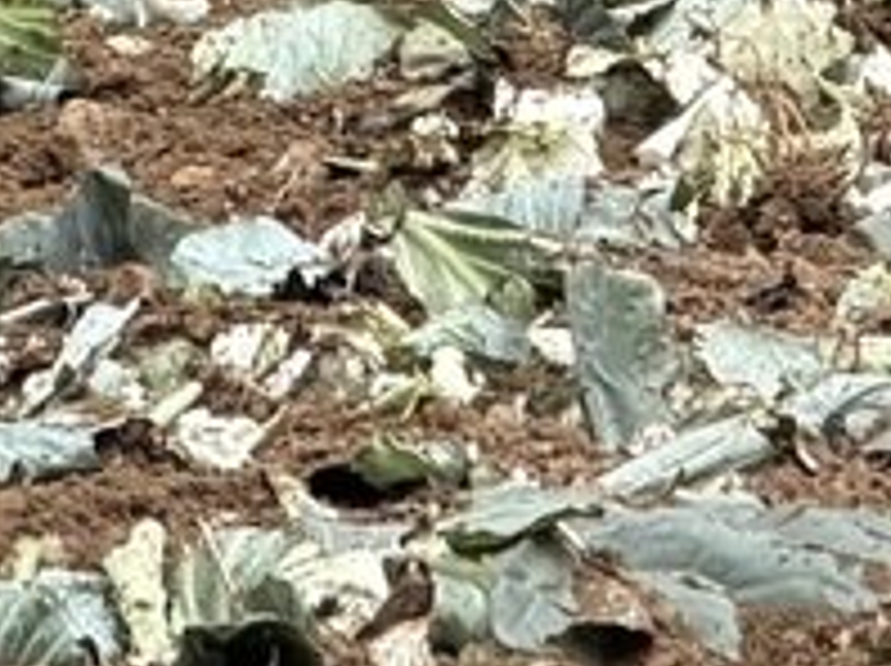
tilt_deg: -2.2
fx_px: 18202
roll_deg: +0.9
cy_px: -1642
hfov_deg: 2.8
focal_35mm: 708
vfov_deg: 2.1
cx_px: 945
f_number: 2.8
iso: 50
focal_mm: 16.89
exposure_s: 1/490
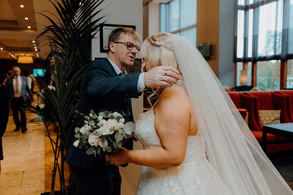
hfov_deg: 55.8
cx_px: 146
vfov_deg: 38.9
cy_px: 98
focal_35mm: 34
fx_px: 277
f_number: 3.5
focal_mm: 34
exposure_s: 1/160
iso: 2500
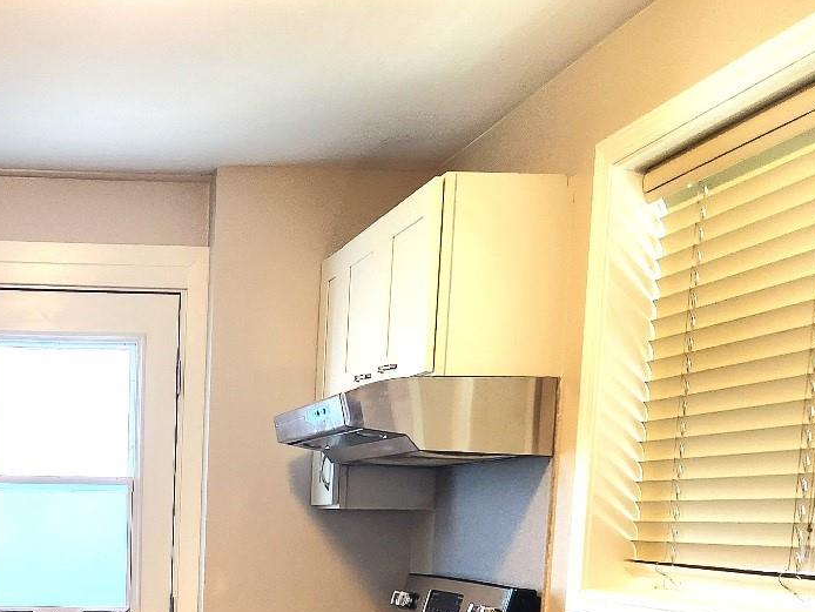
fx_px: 1248
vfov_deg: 25.5
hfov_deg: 34.1
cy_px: 674
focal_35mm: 53
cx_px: 79
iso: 100
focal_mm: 5.4
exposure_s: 1/182
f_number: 1.8
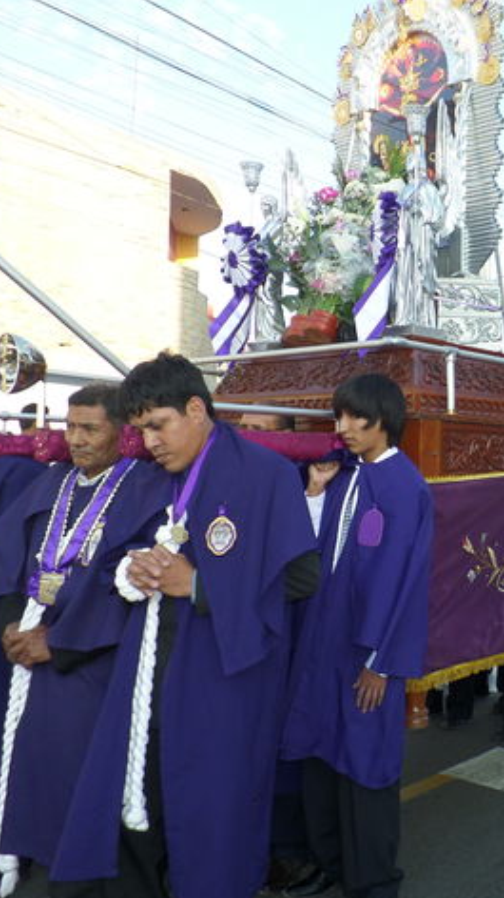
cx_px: 519
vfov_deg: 58.0
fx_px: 809
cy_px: 455
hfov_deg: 31.6
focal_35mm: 34
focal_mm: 4.1
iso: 120
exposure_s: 1/350
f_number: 2.8
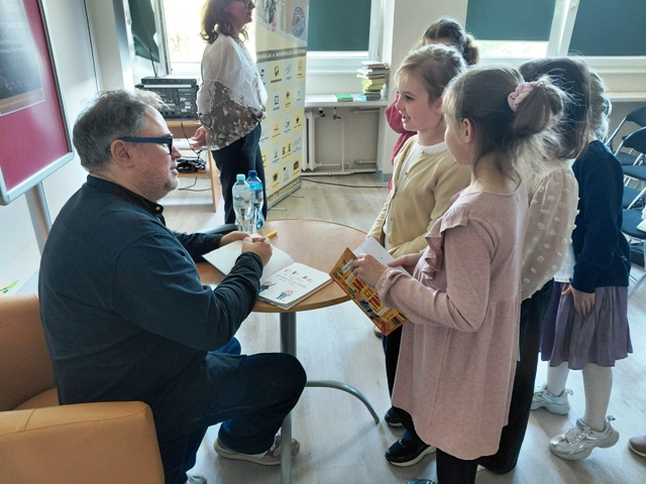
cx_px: 323
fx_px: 467
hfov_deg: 69.4
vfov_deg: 54.9
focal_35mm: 25
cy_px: 242
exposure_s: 1/60
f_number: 1.8
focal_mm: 4.69
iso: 250
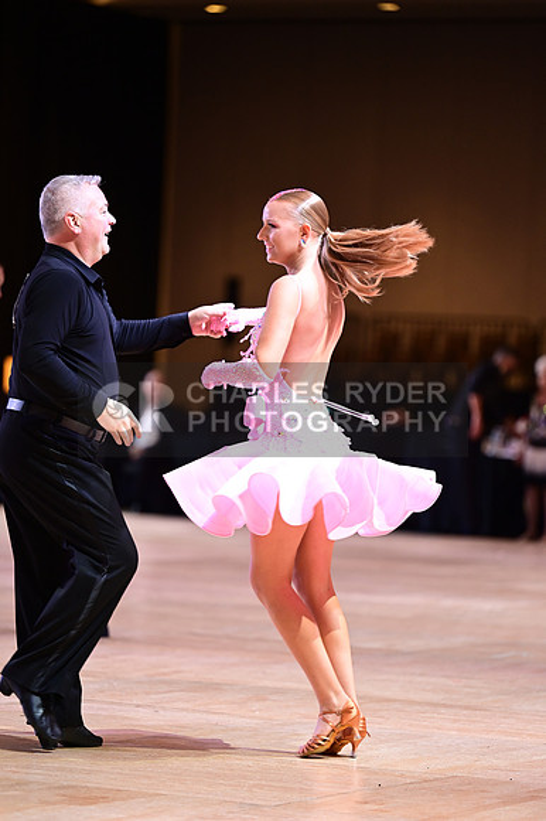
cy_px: 410
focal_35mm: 155
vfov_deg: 13.3
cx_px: 273
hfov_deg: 8.8
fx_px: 3530
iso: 2000
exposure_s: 1/400
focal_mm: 155
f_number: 2.8
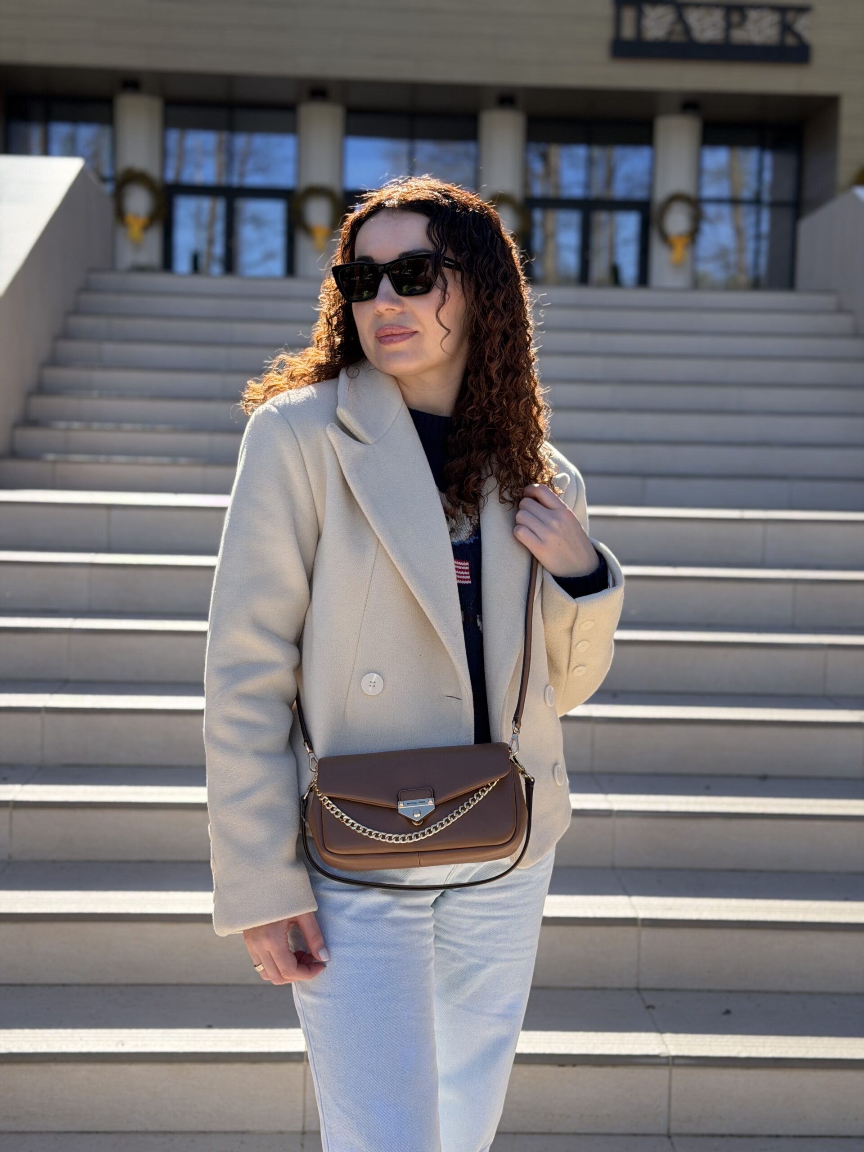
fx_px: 1597
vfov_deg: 39.7
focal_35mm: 48
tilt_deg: -3.0
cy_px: 576
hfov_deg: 30.3
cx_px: 432
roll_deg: -1.1
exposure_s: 1/1980
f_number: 1.78
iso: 100
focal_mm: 6.76
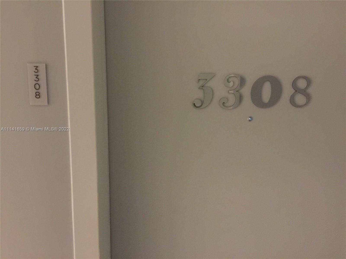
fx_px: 290
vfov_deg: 48.2
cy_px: 130
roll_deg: -0.8
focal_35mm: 29
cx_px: 173
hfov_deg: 61.7
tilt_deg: -7.5
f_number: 2.2
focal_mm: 4.15
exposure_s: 1/4
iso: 125
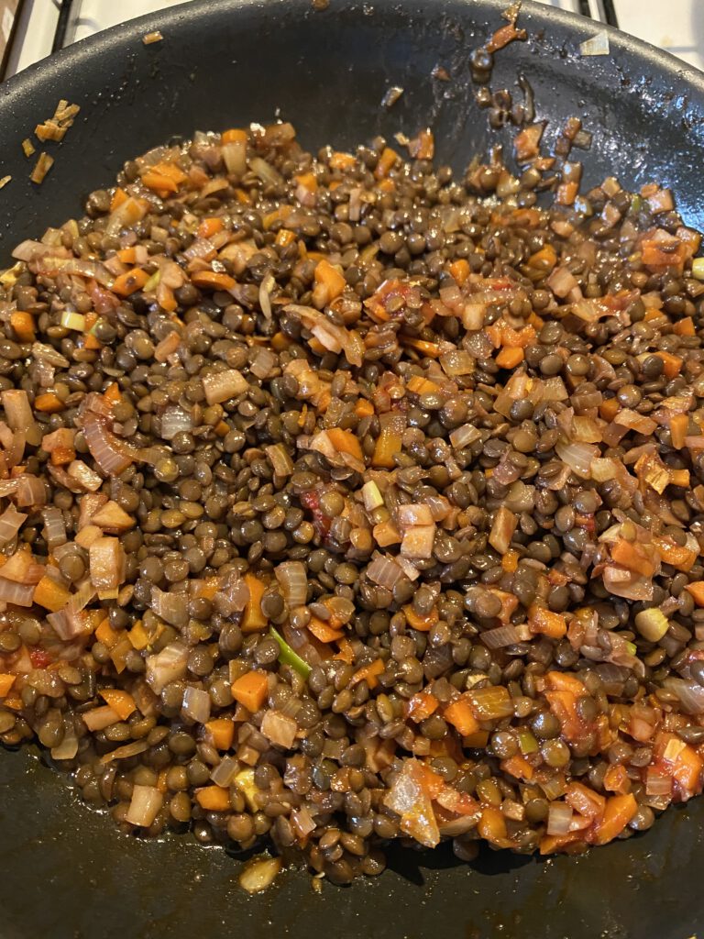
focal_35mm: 26
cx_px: 352
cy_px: 470
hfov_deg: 53.1
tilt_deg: -66.0
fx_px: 705
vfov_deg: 67.3
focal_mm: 4.25
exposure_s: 1/33
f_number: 1.8
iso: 500
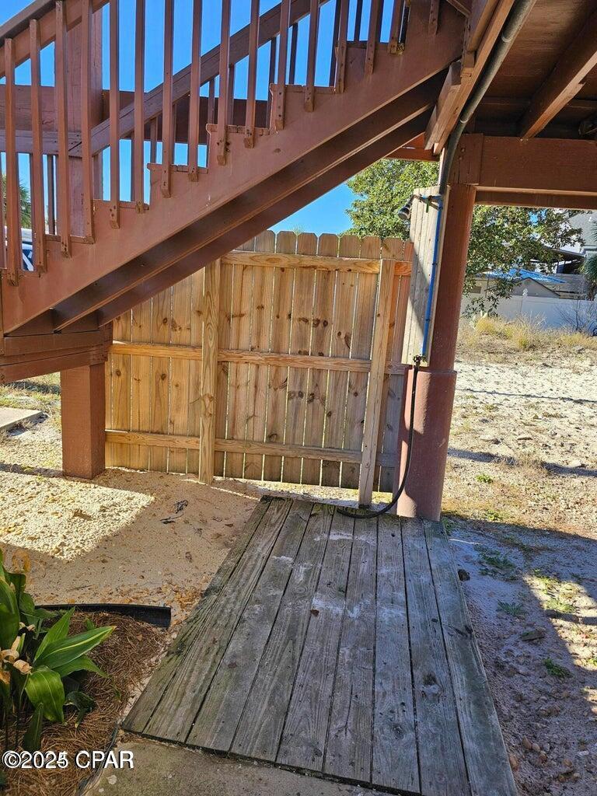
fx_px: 529
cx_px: 298
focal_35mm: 23
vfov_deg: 73.9
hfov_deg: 58.9
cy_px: 398
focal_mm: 6.3
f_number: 1.7
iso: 16
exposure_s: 1/251
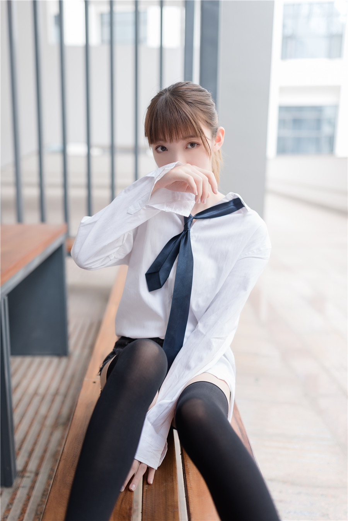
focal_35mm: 35
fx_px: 507
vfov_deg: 54.4
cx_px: 174
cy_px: 260
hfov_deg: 37.9
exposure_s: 1/500
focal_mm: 35
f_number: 2
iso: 200
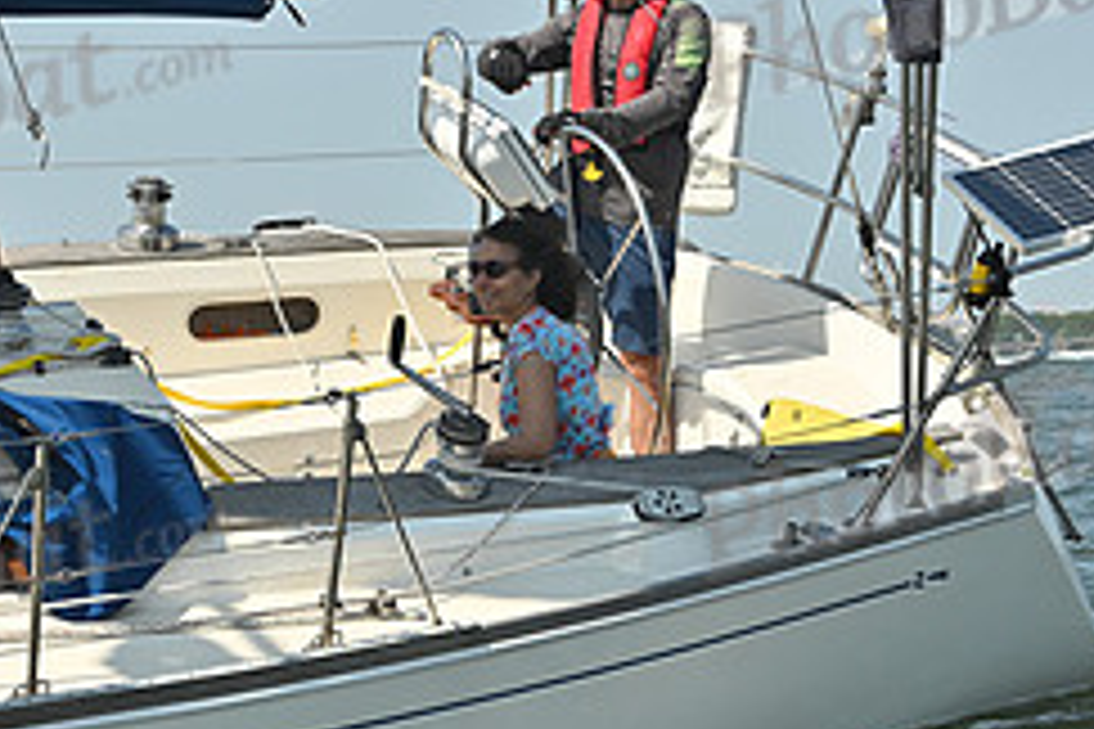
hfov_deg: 12.3
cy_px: 290
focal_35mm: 167
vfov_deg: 8.2
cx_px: 468
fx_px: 5075
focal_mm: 70
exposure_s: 1/1250
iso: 320
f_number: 8
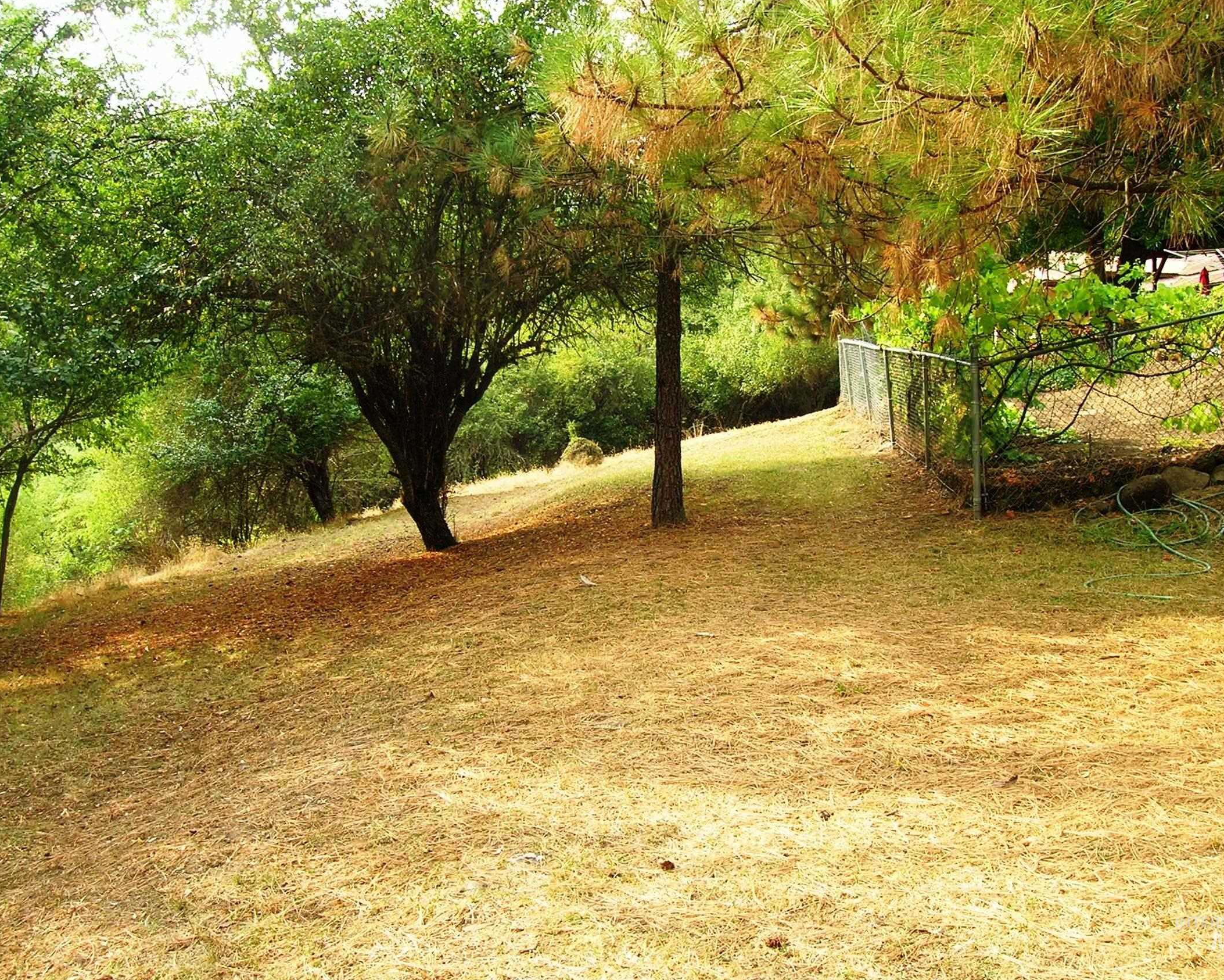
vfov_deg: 41.2
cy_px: 485
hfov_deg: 50.3
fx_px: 1304
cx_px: 645
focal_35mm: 36
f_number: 4.9
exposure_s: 1/54
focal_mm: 5.7
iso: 50
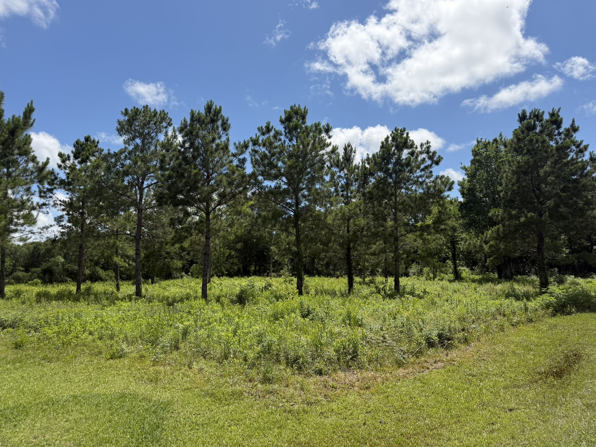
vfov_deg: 56.8
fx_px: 413
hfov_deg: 71.6
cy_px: 224
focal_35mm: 24
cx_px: 298
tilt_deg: +5.8
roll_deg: +1.6
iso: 100
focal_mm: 6.76
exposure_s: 1/6711
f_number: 1.78
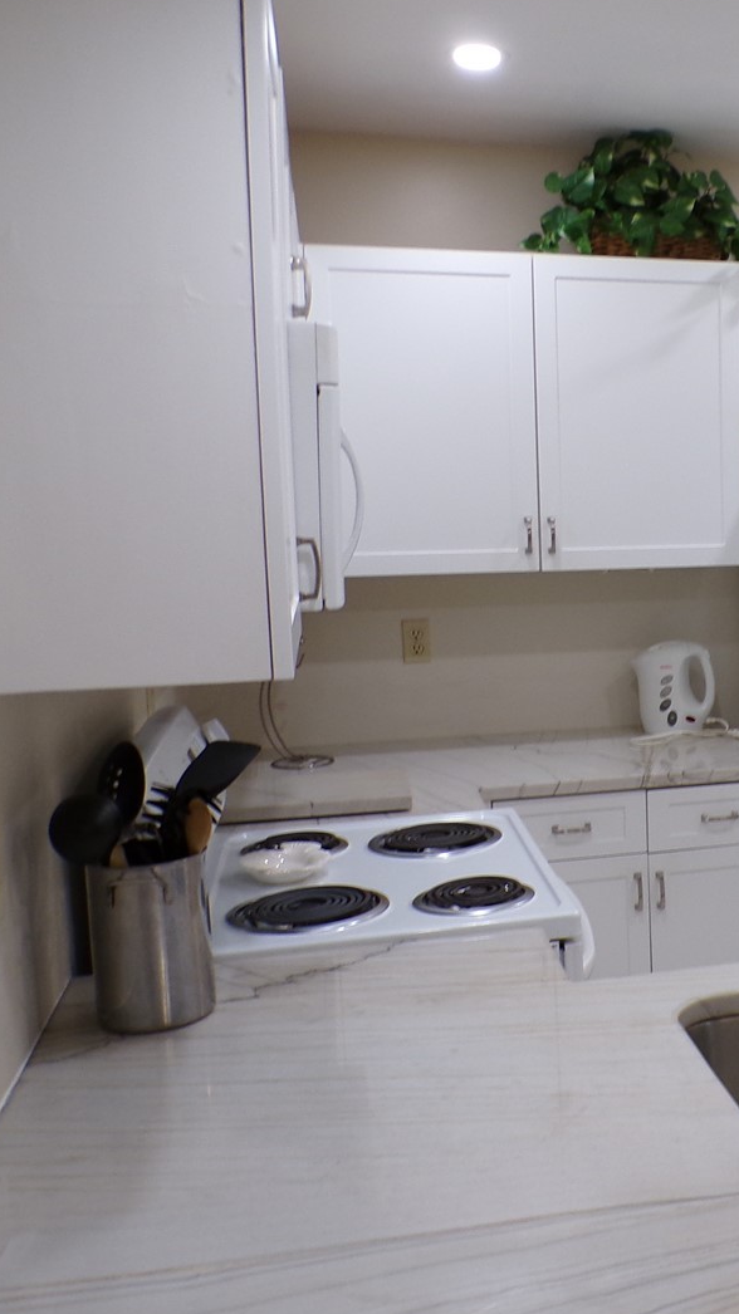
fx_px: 1394
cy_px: 654
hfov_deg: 27.4
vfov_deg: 50.5
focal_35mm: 40
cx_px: 791
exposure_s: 1/34
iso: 130
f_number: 3
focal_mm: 4.3
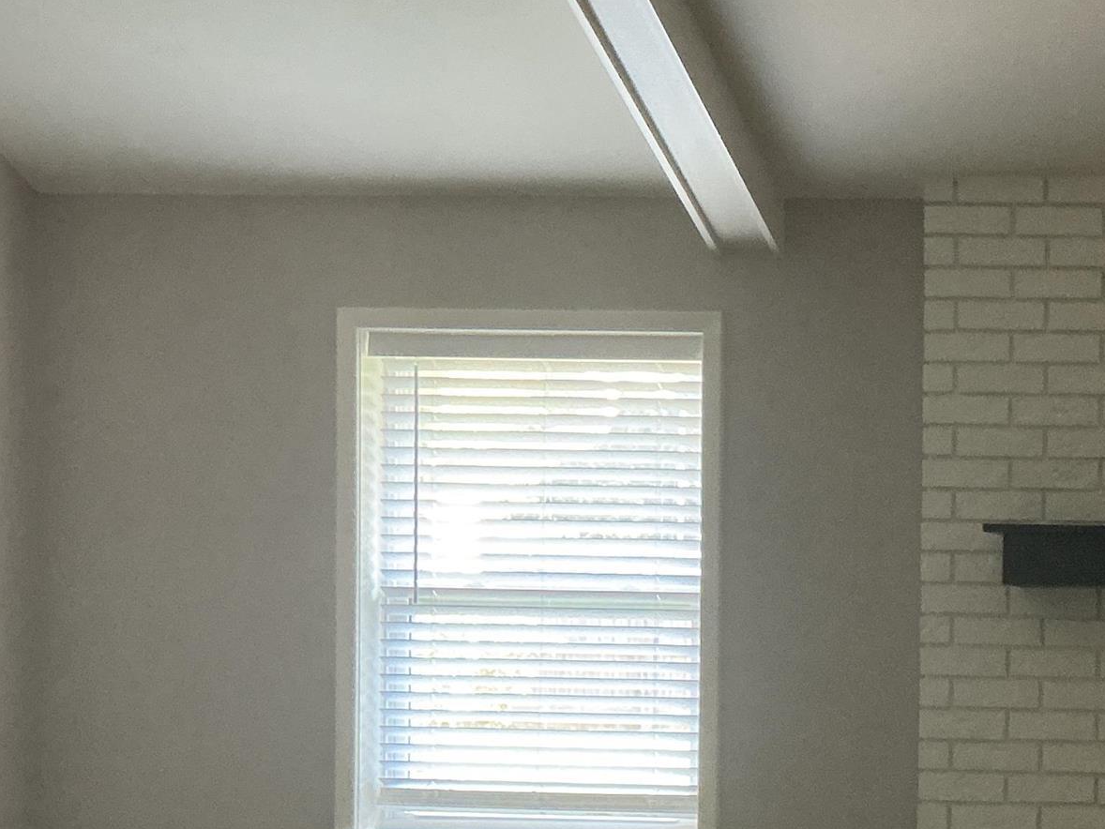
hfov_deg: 24.6
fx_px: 2331
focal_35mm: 73
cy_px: 687
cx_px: 1260
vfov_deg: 19.9
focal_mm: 3
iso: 320
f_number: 1.8
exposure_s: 1/40
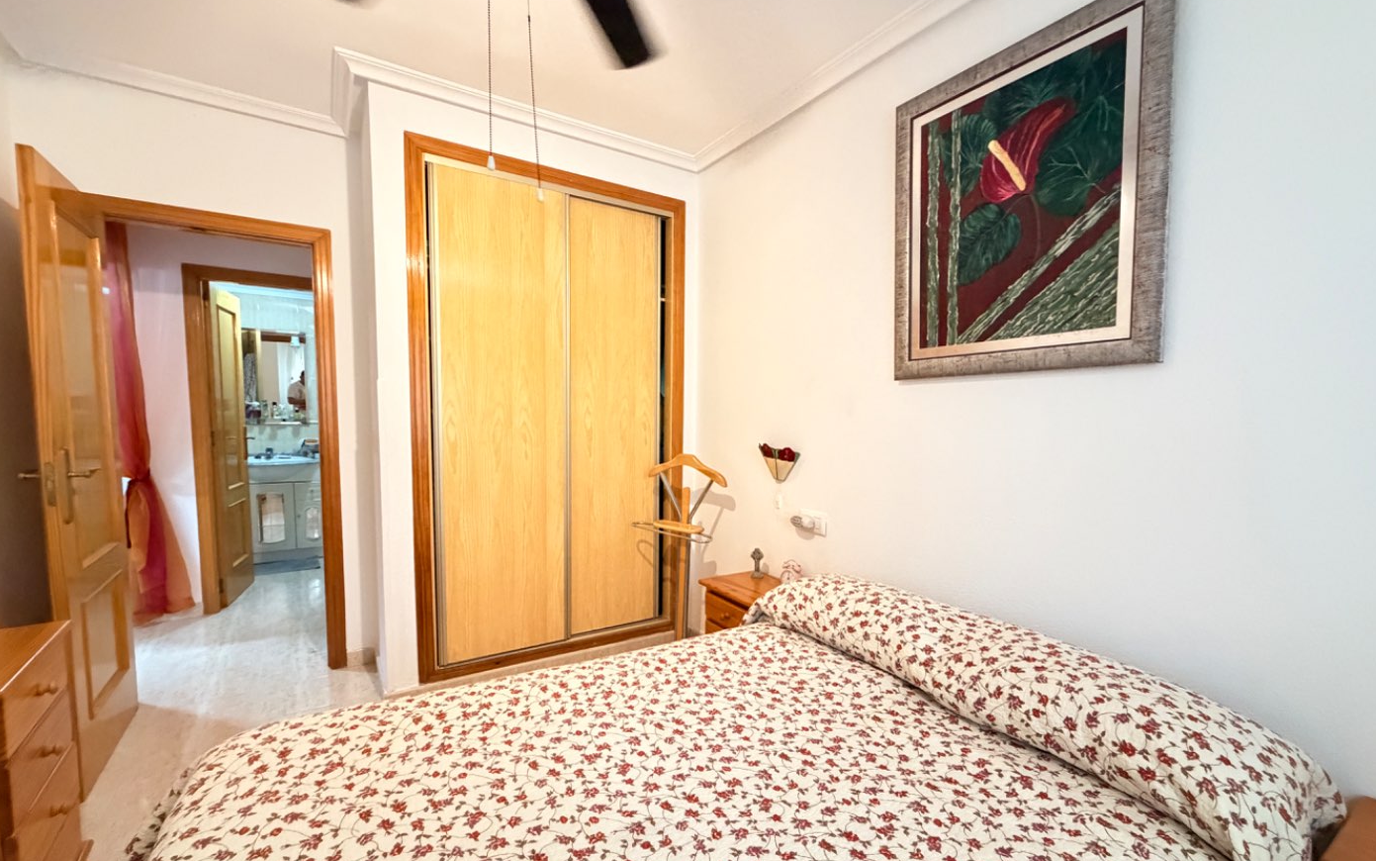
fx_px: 600
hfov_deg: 97.8
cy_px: 463
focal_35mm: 16
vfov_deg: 71.2
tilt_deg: -4.4
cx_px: 714
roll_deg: -0.3
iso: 1000
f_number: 2.2
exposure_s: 1/50
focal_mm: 2.22
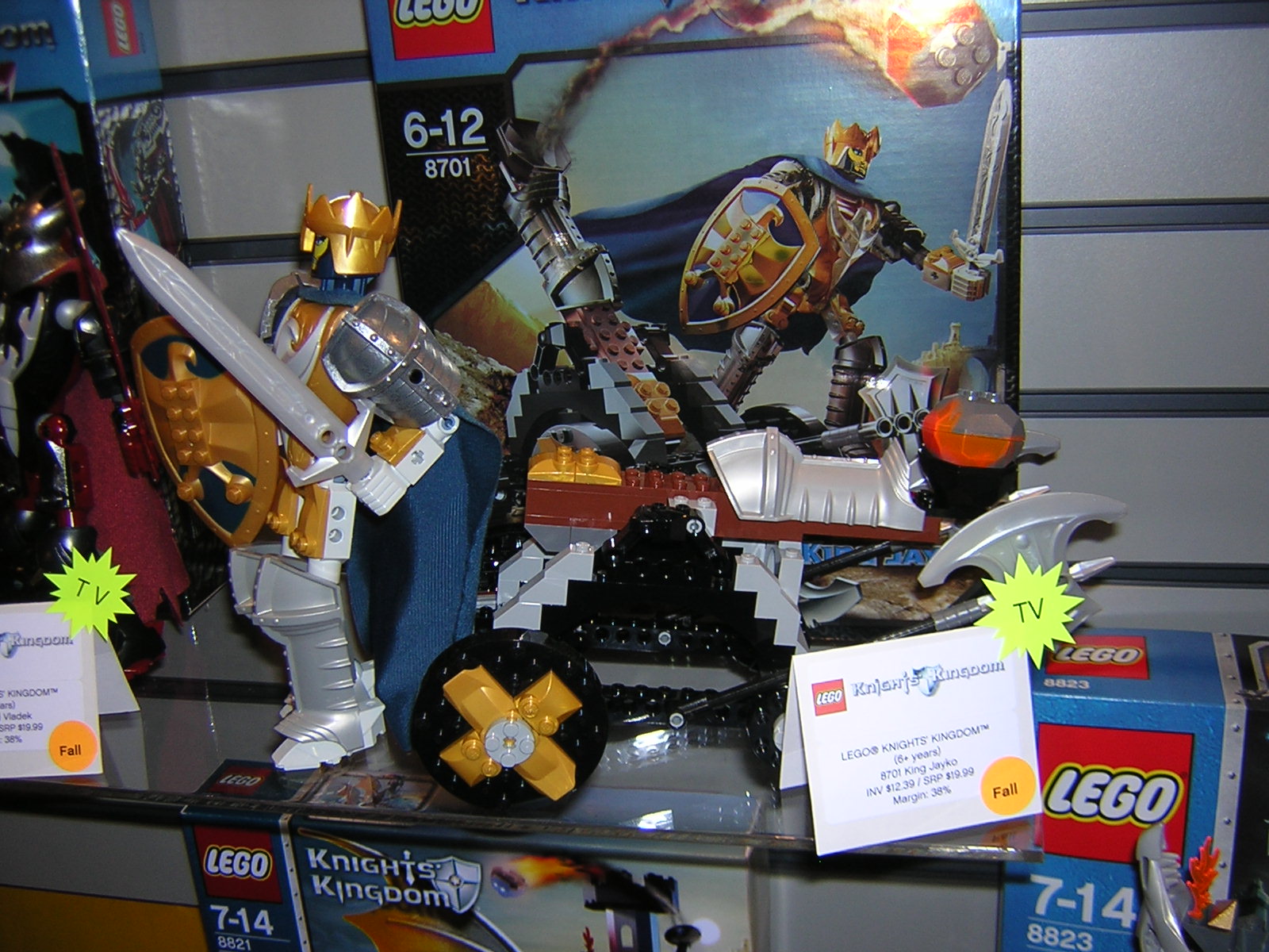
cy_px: 476
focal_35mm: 36
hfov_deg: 51.4
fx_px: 1320
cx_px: 634
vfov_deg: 39.7
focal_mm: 4.7
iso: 100
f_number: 2.6
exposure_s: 1/60.1
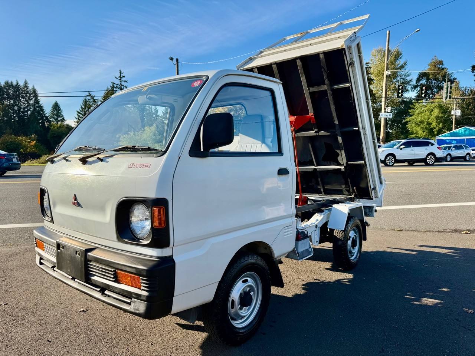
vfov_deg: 56.8
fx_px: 329
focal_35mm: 24
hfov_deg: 71.6
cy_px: 178
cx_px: 238
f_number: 1.78
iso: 80
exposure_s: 1/2801
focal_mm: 6.76
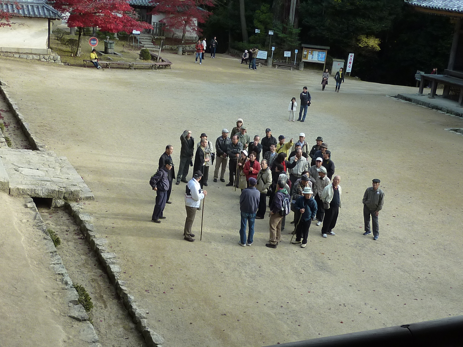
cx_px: 232
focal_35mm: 48
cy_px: 174
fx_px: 642
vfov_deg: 30.3
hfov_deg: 39.7
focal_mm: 4.4
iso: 125
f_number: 4
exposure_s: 1/125
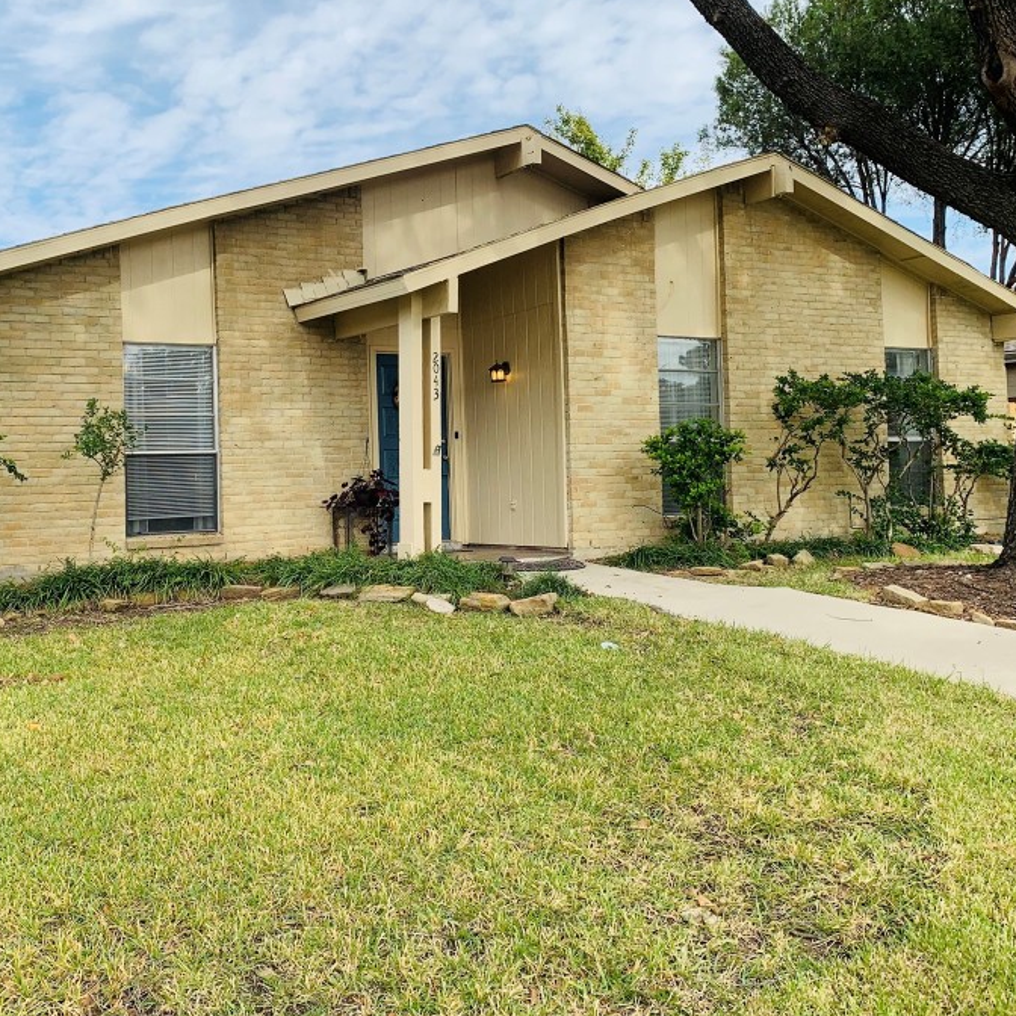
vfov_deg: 47.1
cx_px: 457
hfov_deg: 47.2
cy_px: 444
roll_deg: +1.1
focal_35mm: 35
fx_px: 1162
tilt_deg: +1.3
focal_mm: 4.25
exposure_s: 1/1111
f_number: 1.8
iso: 25
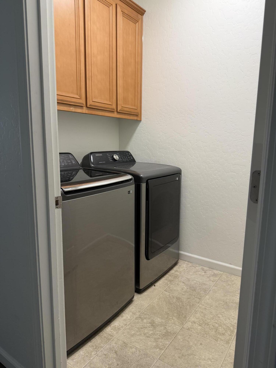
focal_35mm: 24
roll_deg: +0.6
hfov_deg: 56.8
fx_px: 255
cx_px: 138
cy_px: 184
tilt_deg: -11.1
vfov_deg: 71.6
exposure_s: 1/120
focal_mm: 6.76
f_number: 1.78
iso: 100
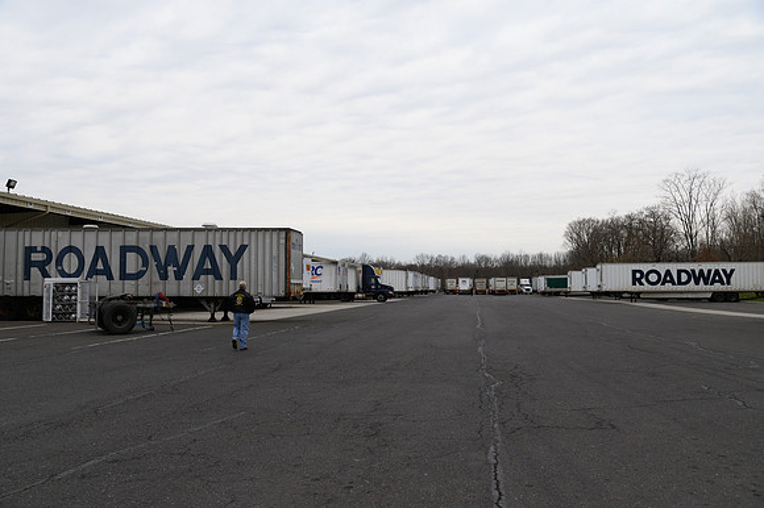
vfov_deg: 42.3
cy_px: 254
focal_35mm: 31
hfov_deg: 60.3
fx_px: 657
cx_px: 382
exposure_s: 1/250
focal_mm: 31
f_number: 5.6
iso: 400
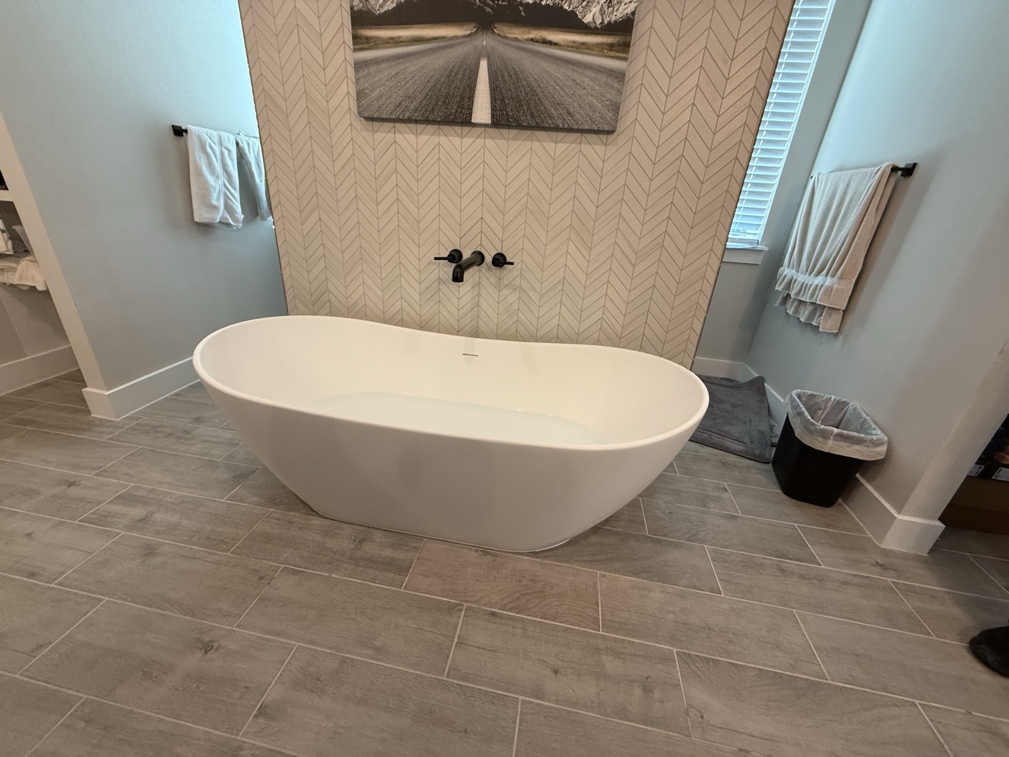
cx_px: 504
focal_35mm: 14
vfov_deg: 85.7
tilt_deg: -24.8
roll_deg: -3.6
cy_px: 378
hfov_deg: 102.1
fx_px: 408
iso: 250
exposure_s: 1/120
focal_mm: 2.22
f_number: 2.2
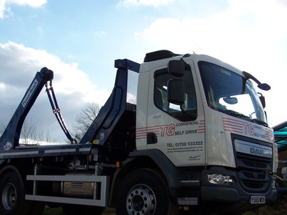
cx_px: 134
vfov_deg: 30.8
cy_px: 125
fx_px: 390
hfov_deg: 40.4
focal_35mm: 47
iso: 80
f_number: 2.8
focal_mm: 6.3
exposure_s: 1/1000
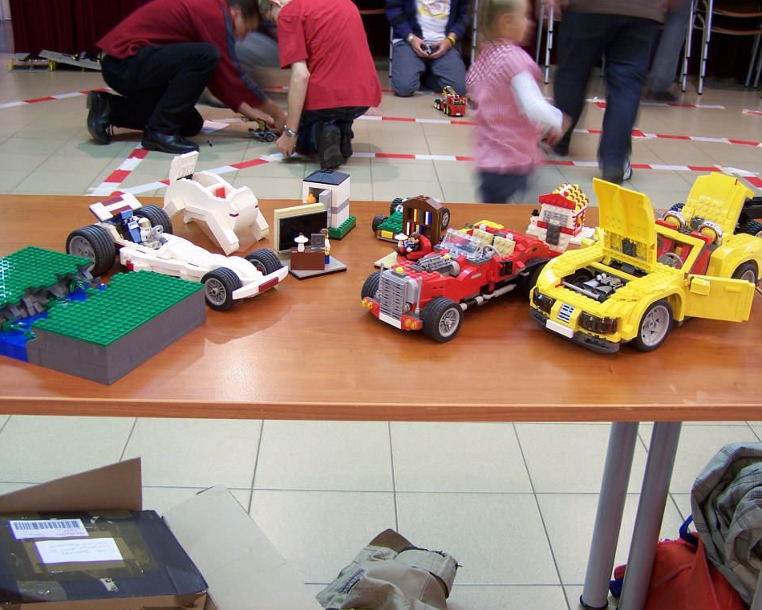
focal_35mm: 40
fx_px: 902
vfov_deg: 37.3
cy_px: 304
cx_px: 407
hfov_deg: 45.8
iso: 80
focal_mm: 6.3
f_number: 2.8
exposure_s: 1/3
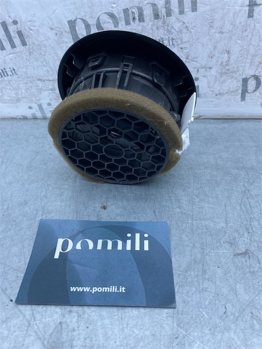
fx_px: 262
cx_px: 131
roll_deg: +0.3
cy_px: 174
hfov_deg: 53.1
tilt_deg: -42.7
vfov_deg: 67.3
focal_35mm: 26
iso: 32
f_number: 1.8
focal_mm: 4.25
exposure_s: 1/436
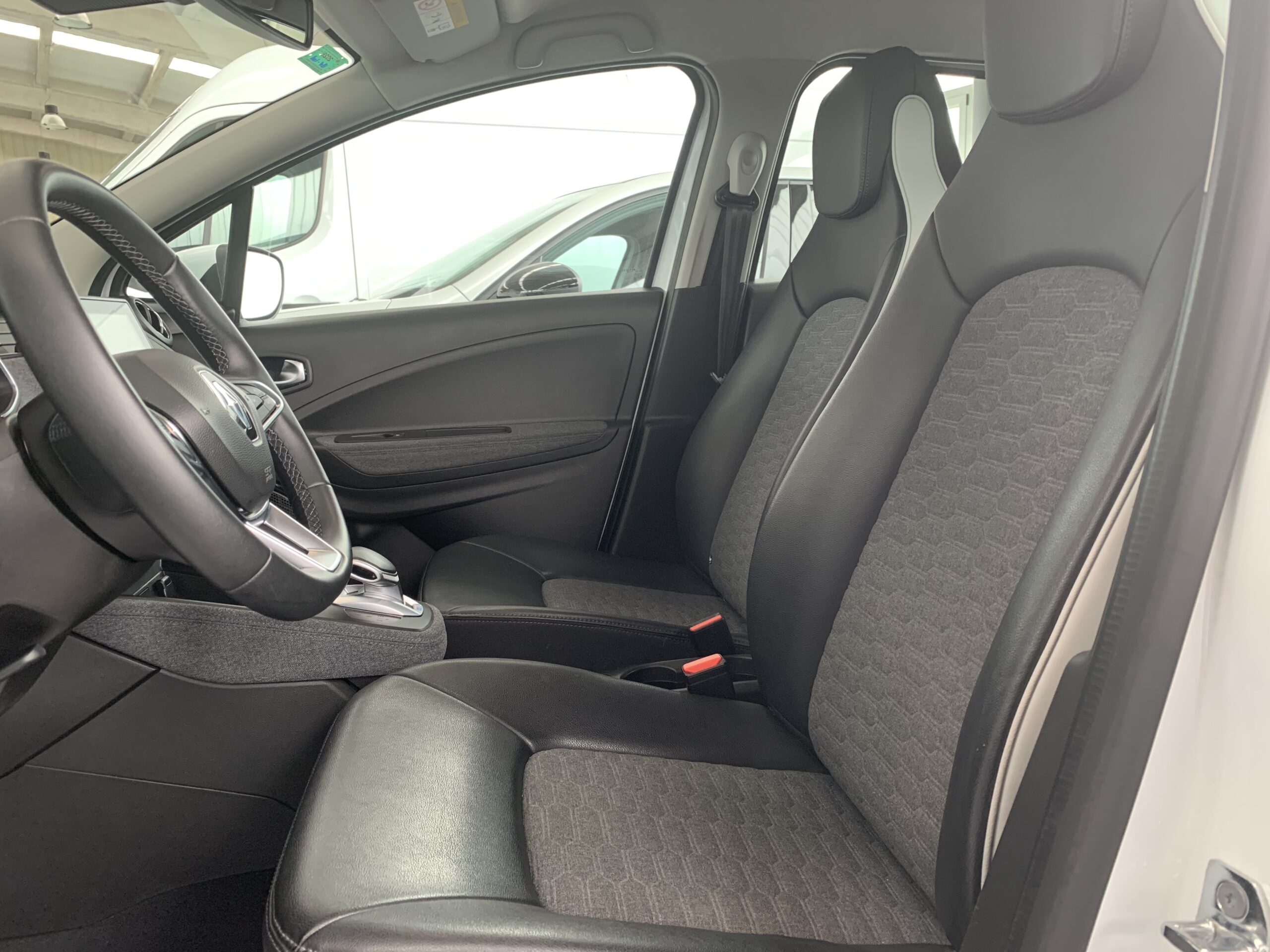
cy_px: 476
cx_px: 635
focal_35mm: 26
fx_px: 954
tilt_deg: -8.7
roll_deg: +0.2
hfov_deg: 67.3
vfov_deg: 53.1
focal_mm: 4.25
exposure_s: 1/60
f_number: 1.8
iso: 160
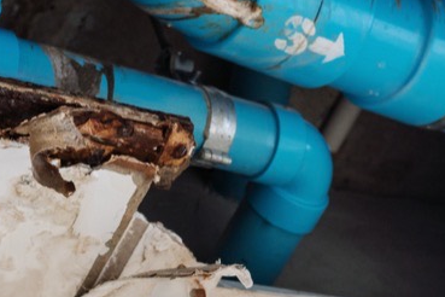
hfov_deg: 18.5
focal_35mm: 110
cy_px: -115
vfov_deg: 12.0
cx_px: 136
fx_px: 1360
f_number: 4
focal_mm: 29
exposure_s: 1/50
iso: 200
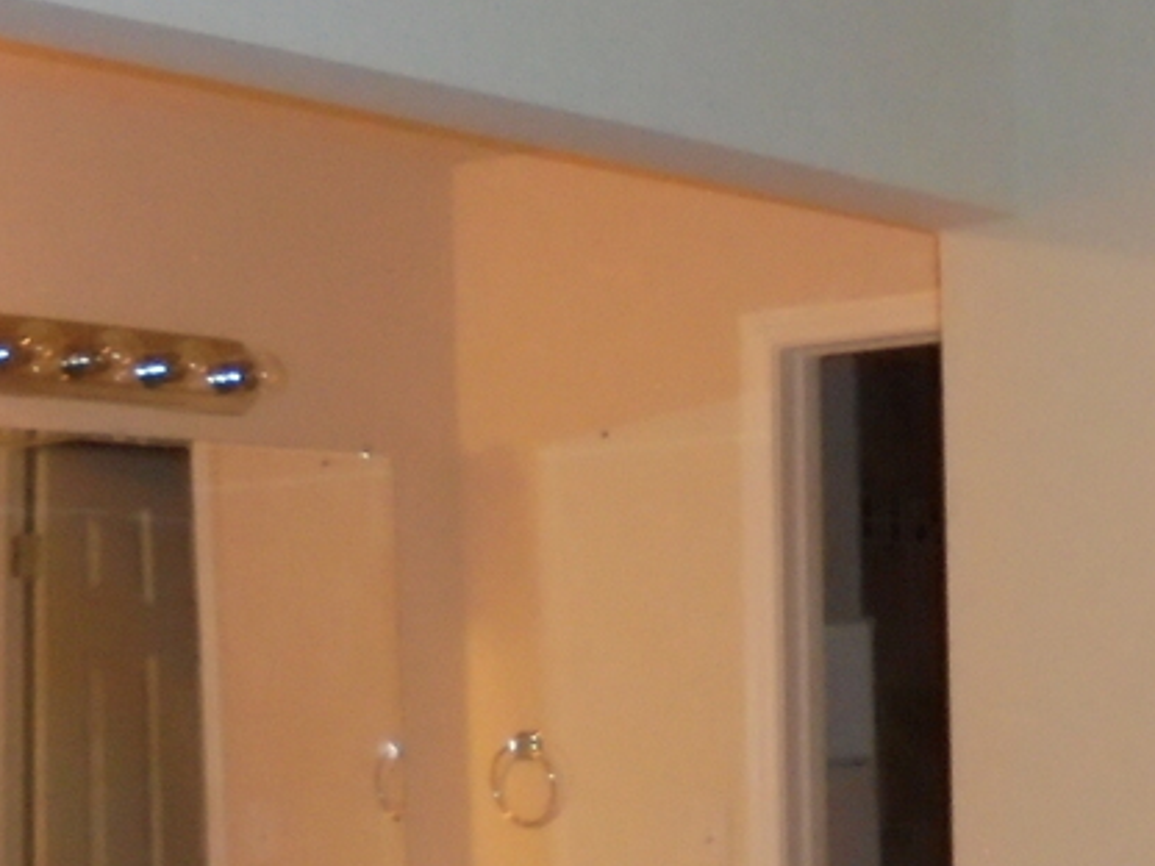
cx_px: 927
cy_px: 838
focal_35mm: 90
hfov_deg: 21.5
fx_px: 3003
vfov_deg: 16.1
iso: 400
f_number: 3.5
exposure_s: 1/30
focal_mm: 4.6
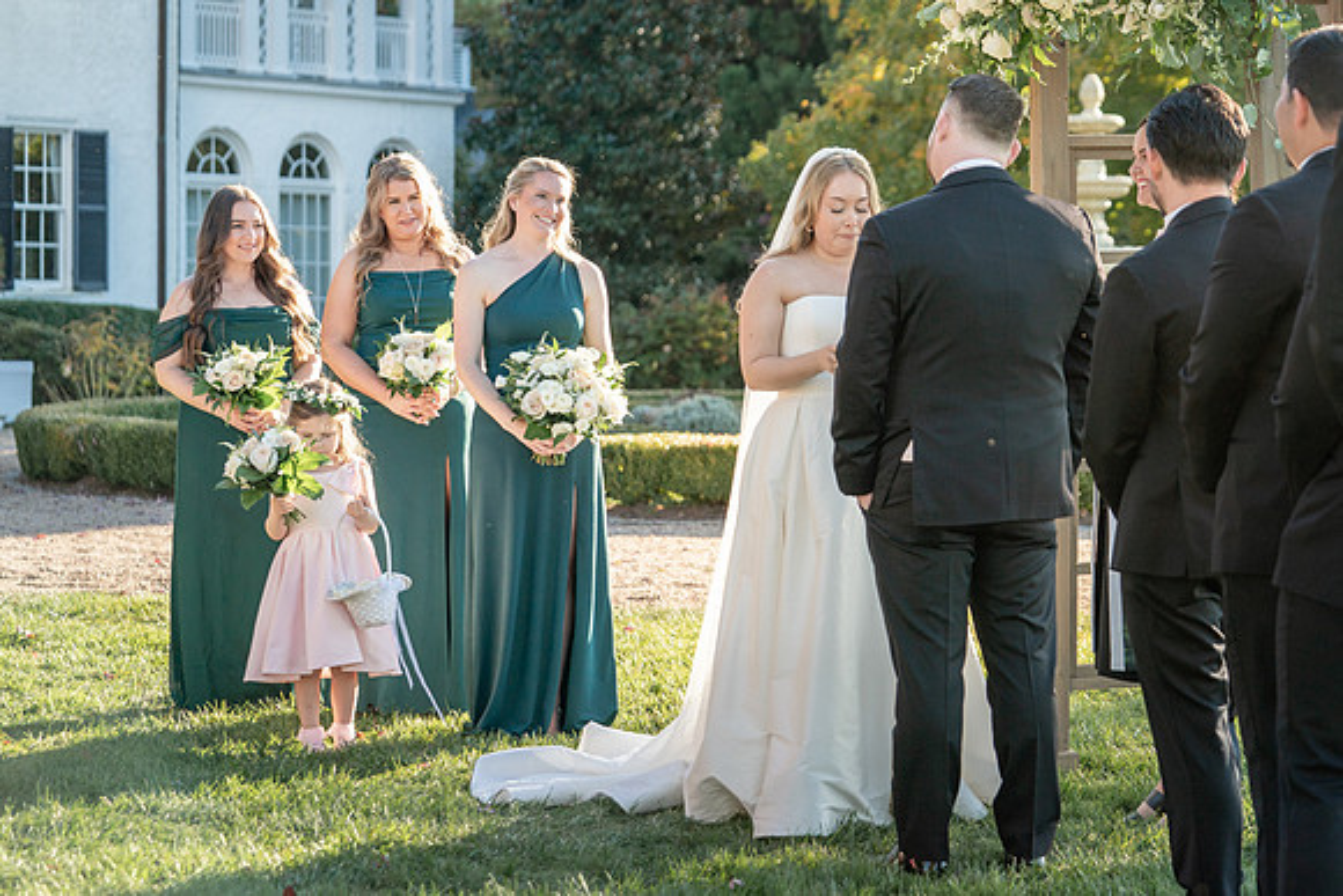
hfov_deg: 20.6
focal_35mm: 99
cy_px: 428
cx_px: 751
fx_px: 3694
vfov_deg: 13.8
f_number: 4
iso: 100
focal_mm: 87
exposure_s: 1/500
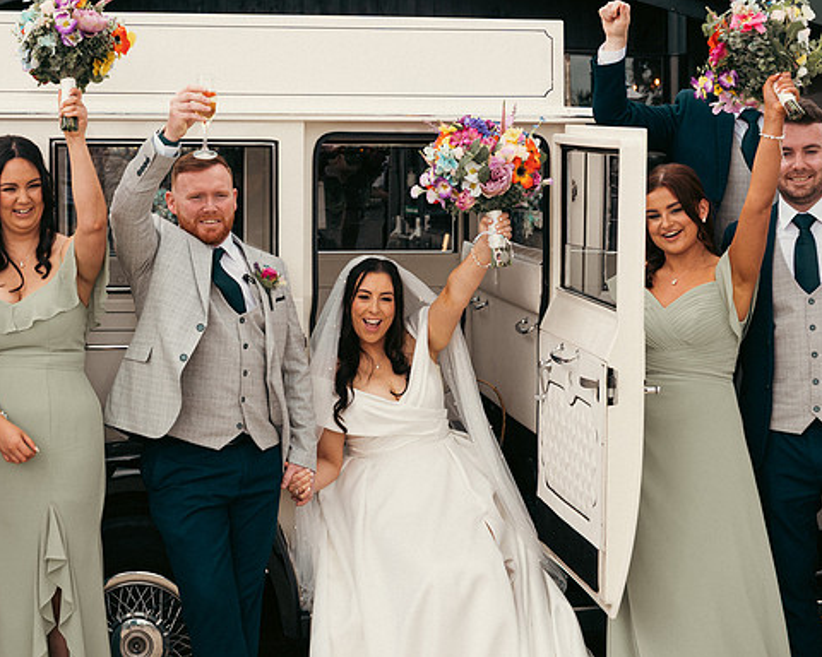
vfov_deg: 20.2
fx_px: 1849
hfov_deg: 25.0
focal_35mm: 76
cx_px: 354
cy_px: 328
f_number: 5
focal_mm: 45
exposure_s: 1/320
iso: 125
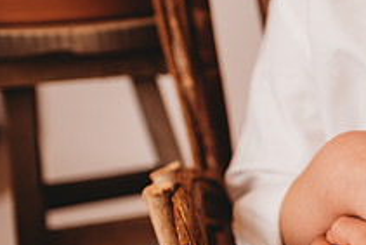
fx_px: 671
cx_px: 496
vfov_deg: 20.1
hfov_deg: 25.5
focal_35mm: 66
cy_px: 232
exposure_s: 1/160
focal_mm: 24
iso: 100
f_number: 2.5
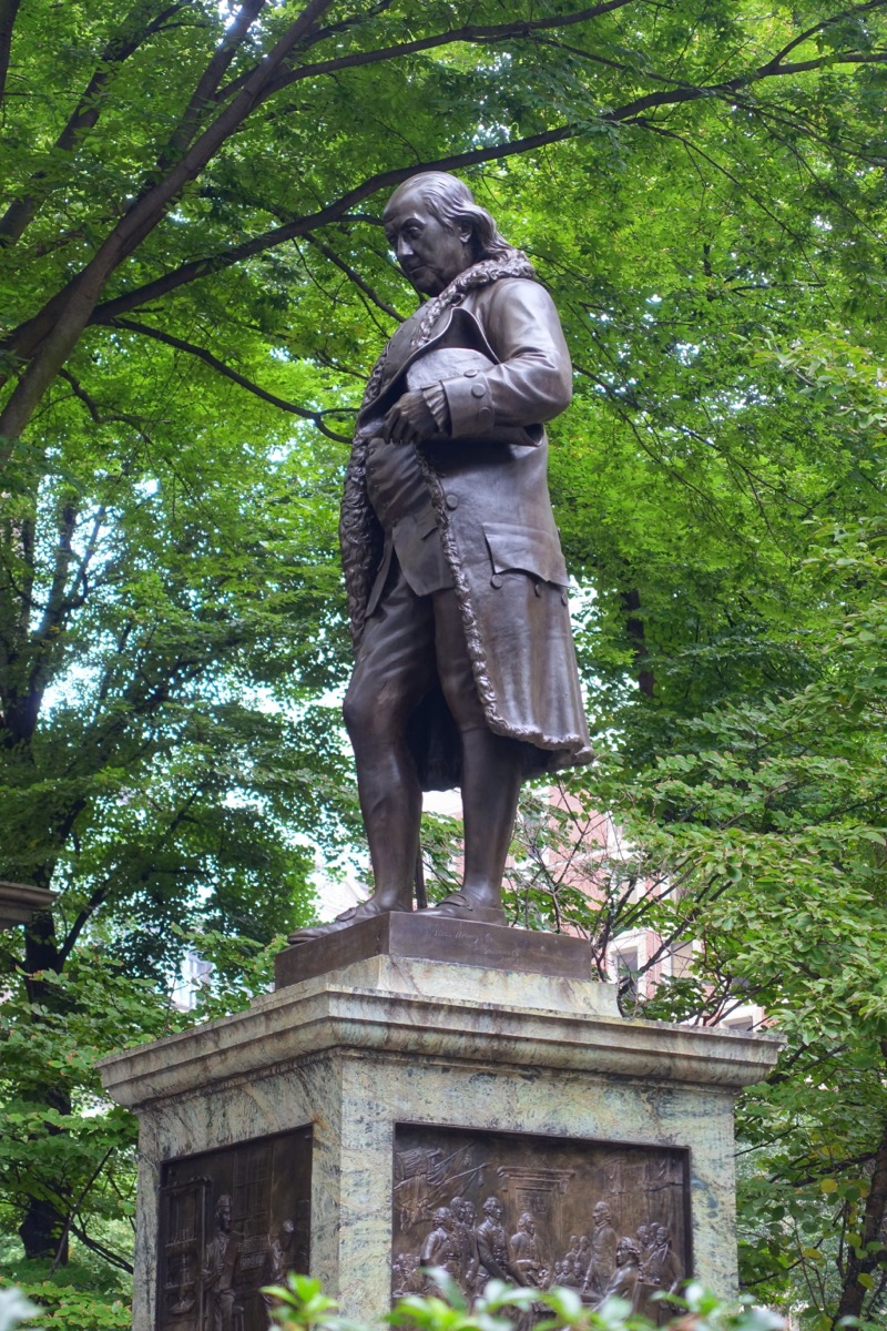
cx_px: 444
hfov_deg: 19.5
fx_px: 2587
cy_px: 666
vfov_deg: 28.8
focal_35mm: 70
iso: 200
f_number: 2.8
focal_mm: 25.7
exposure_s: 1/60
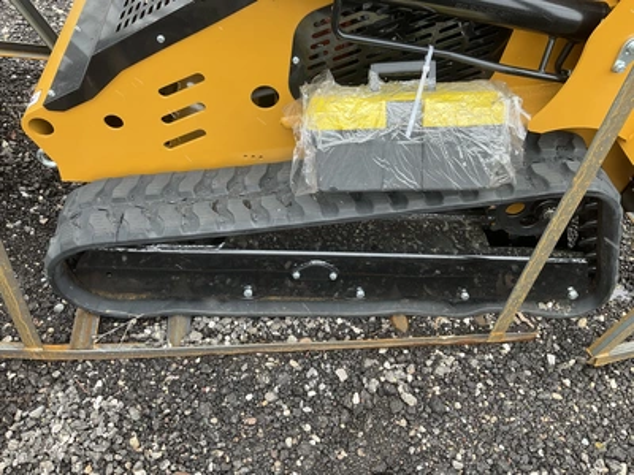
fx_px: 531
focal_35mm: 29
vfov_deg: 48.2
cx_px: 317
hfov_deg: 61.7
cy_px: 238
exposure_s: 1/122
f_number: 1.8
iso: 40
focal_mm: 3
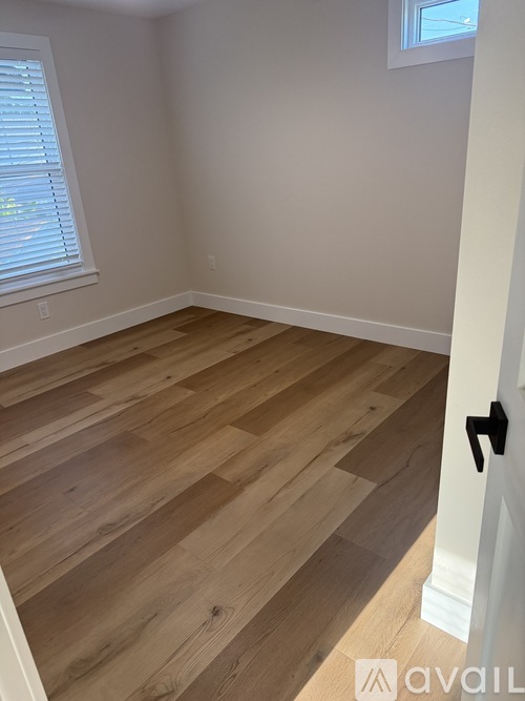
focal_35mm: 24
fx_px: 485
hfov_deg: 56.8
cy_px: 350
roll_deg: +4.6
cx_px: 262
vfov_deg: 71.6
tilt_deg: -23.6
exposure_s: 1/153
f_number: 1.78
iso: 200
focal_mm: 6.76
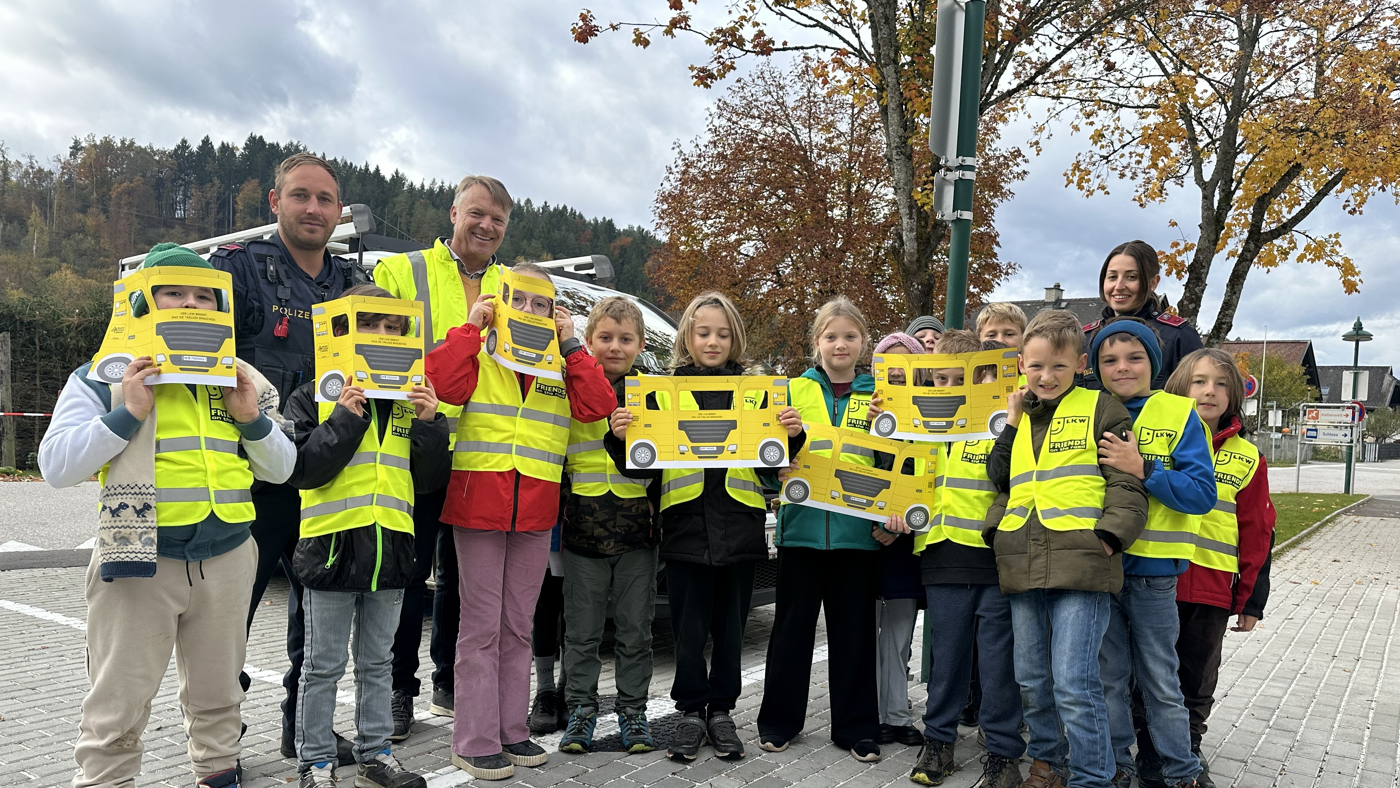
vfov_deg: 42.7
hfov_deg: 69.8
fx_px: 1002
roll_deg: -3.1
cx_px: 720
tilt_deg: -3.7
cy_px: 468
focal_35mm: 27
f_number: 1.78
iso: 80
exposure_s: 1/980
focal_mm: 6.86
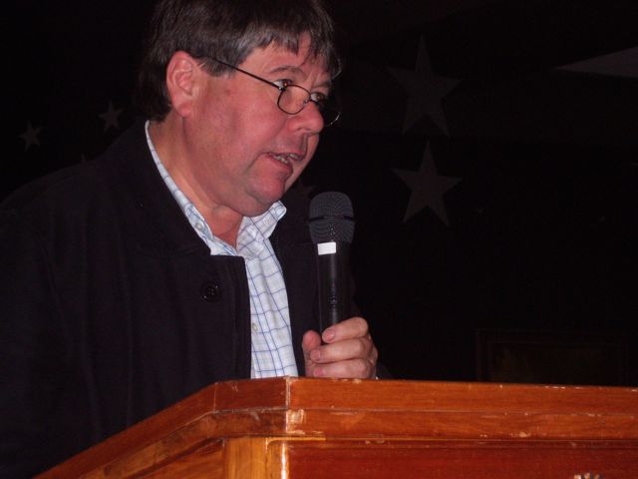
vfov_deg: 13.7
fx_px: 1991
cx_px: 319
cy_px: 240
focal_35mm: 108
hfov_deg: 18.2
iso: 200
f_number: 4.6
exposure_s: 1/90
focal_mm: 18
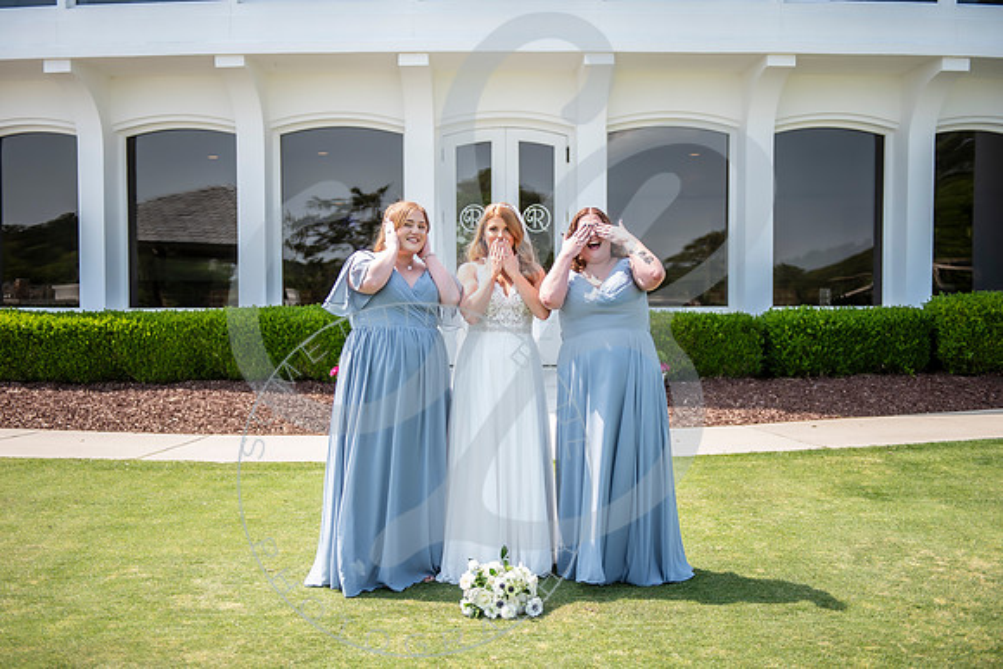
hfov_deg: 44.4
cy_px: 335
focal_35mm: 44
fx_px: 1227
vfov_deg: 30.5
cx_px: 488
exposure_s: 1/800
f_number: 2.8
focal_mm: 42
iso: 100
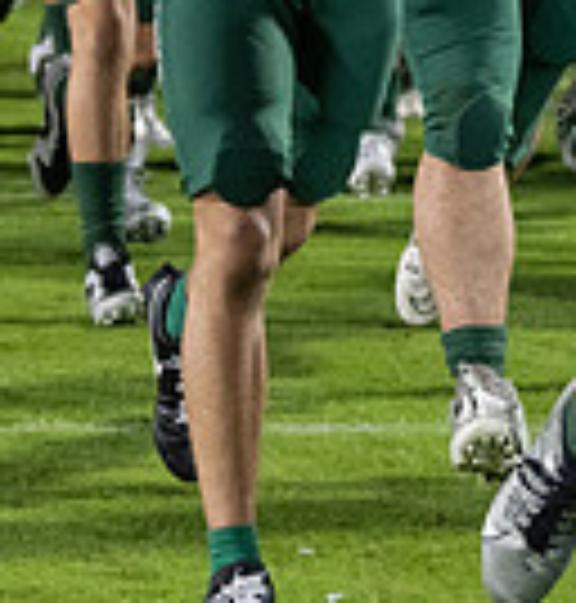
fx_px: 6128
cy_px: -299
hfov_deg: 5.4
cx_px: 473
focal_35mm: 318
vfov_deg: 5.6
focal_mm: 70
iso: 4000
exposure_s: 1/1000
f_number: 3.2
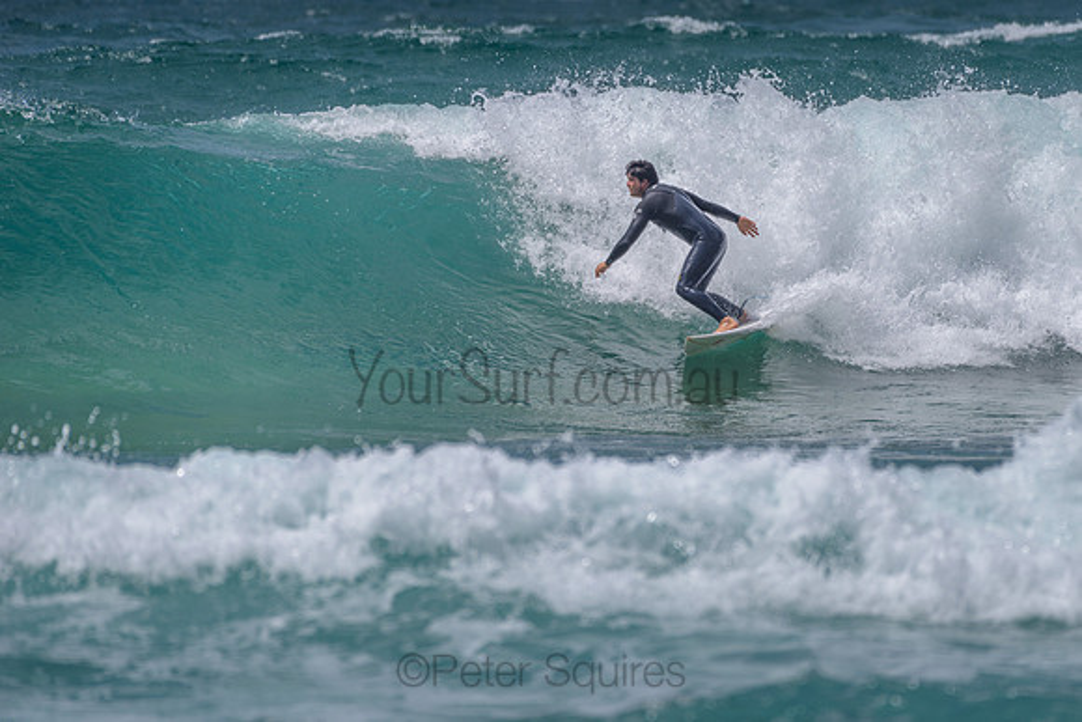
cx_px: 665
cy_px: 278
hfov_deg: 3.4
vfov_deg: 2.2
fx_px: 18466
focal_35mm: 614
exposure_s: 1/2000
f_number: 5.6
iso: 72
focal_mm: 500
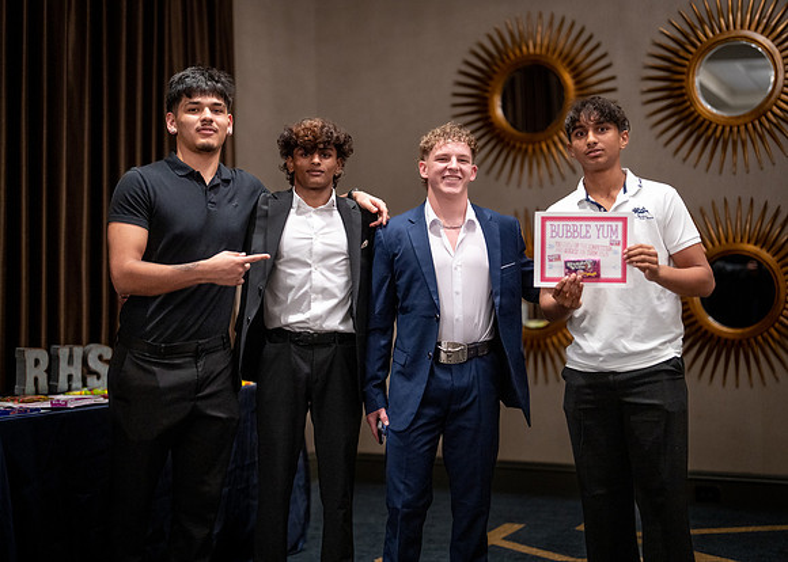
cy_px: 281
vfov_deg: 26.5
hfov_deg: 36.5
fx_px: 1195
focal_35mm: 53
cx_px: 384
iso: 1600
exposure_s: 1/320
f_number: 1.2
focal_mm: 50
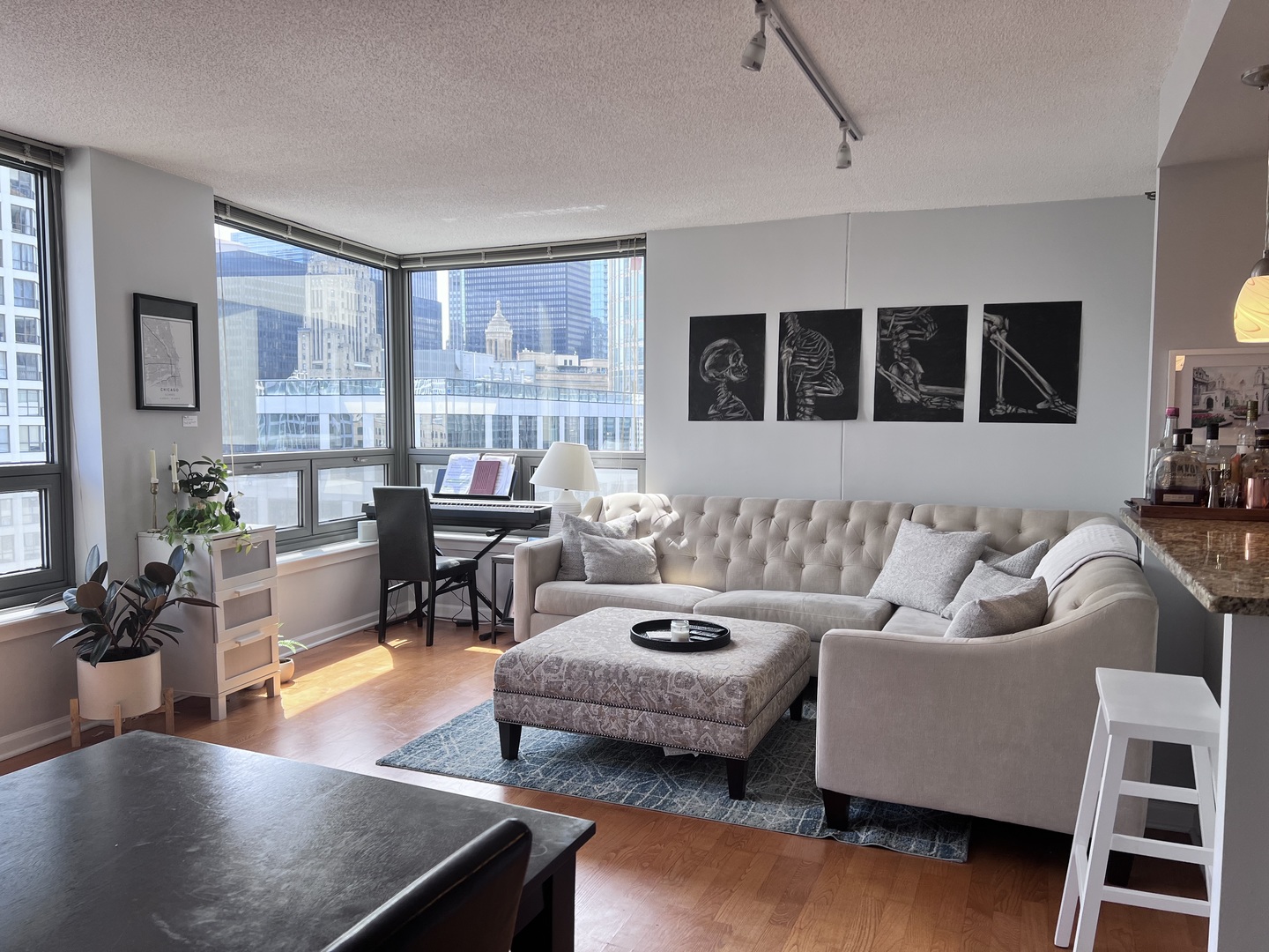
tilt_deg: -3.8
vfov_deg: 53.1
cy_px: 476
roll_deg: -0.1
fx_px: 953
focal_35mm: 26
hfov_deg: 67.3
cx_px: 634
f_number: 1.5
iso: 40
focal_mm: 5.7
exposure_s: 1/282
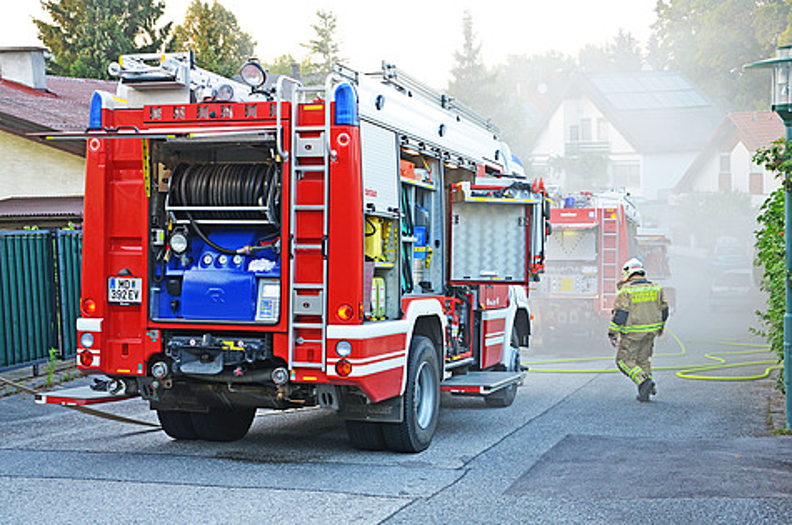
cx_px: 396
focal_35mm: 52
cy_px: 262
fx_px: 1153
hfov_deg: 37.9
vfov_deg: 25.7
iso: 500
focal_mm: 35
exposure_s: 1/60
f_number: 4.5
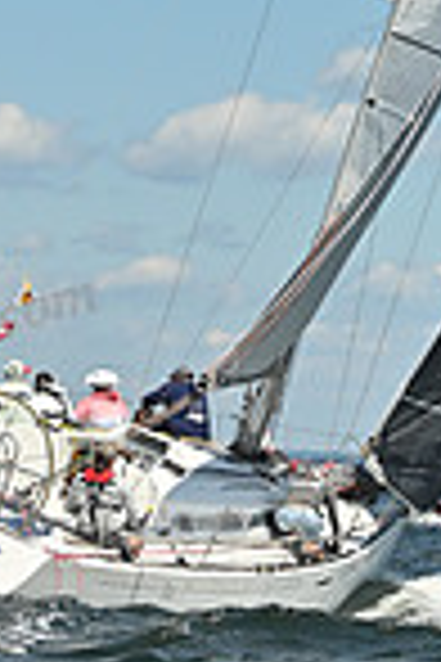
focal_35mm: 296
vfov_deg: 6.8
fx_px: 5439
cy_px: -392
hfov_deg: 4.6
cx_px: 331
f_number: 9
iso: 250
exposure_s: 1/1250
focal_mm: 75
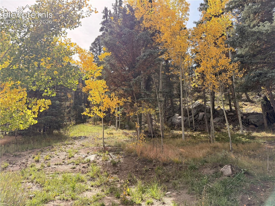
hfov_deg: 71.6
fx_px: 191
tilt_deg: +11.1
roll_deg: -1.4
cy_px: 103
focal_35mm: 24
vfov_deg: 56.8
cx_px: 138
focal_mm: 6.76
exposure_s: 1/2611
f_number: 1.78
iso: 100
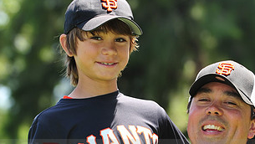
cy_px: 151
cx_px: 131
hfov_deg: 6.6
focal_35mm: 328
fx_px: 2219
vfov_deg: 3.7
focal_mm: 165
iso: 200
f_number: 5.6
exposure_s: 1/250
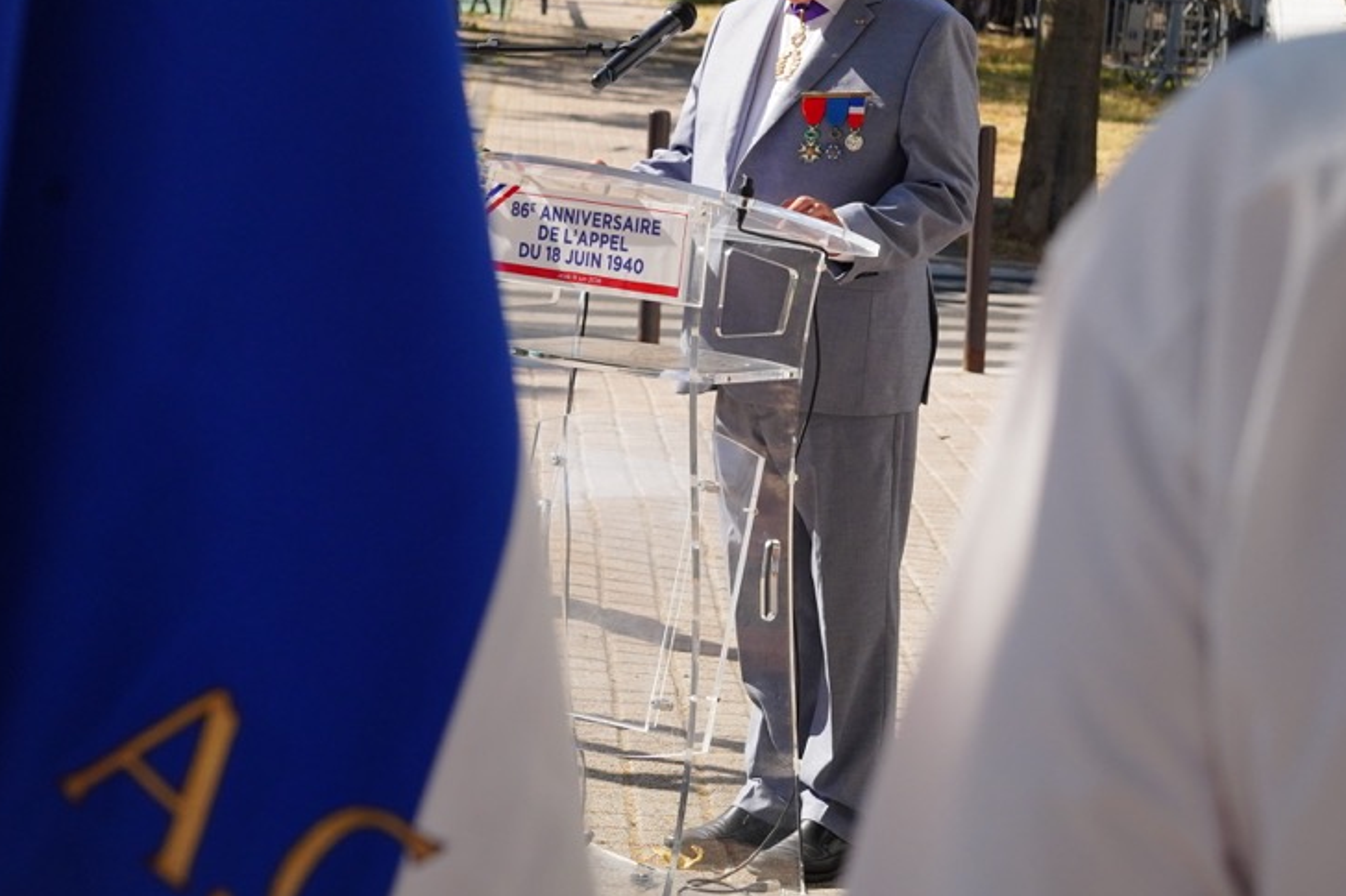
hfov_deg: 16.7
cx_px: 719
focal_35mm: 123
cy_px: 154
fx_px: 4598
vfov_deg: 11.1
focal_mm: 70
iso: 800
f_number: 8
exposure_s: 1/1250
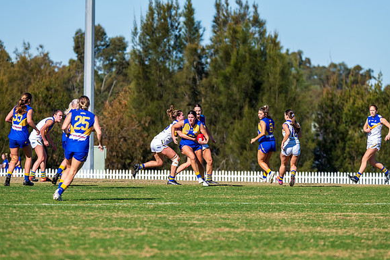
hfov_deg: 6.3
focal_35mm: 326
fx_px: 3532
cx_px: 195
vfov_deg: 4.2
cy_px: 130
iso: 800
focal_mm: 320
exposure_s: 1/2000
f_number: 8
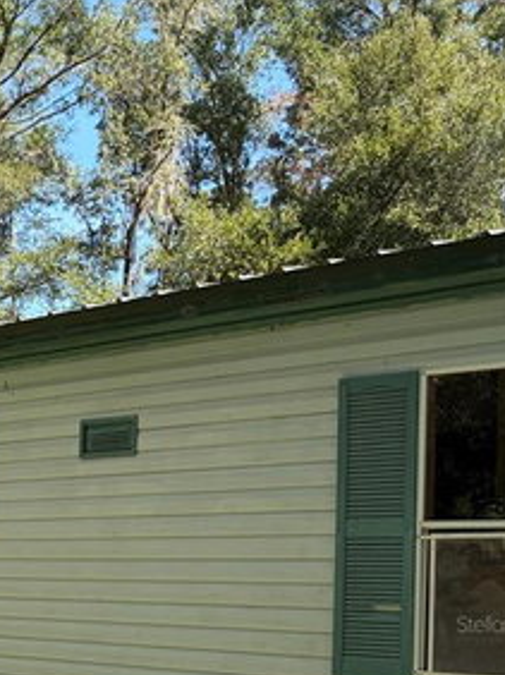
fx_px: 1227
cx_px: -60
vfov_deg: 29.3
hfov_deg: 21.9
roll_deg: -1.8
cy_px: 624
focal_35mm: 63
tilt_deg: -1.5
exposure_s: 1/830
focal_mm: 5.96
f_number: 1.6
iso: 50
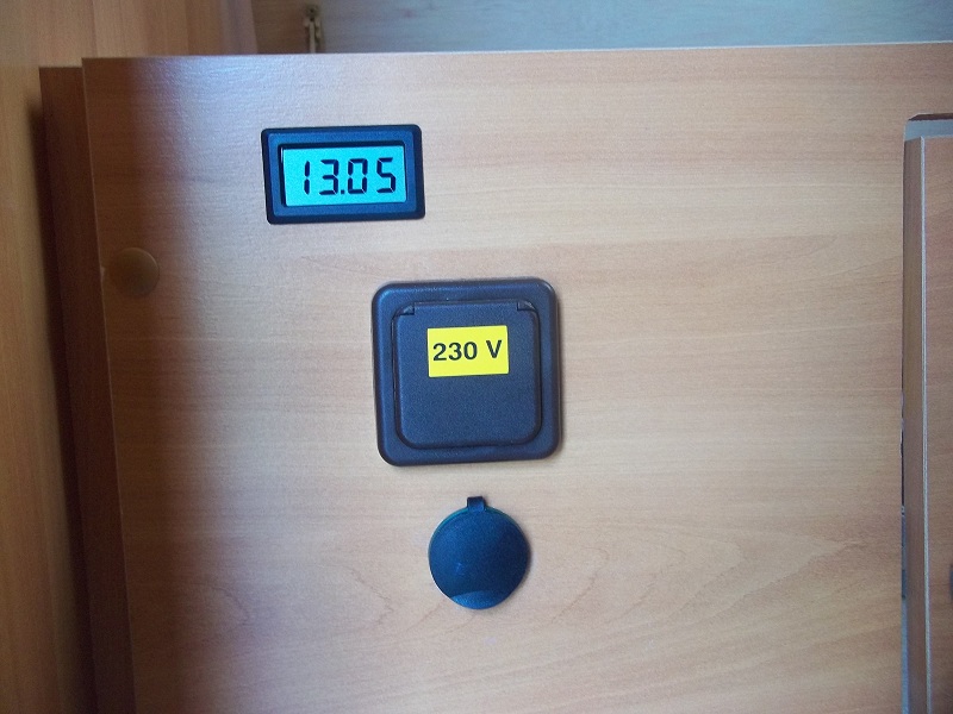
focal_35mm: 32
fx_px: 881
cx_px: 476
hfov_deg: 56.8
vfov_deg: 44.2
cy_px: 357
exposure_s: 1/25
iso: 160
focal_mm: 5.7
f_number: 2.9
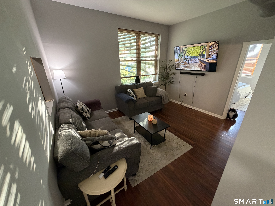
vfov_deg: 85.7
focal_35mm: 14
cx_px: 138
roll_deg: +0.9
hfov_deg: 102.1
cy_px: 103
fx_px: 111
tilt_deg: -21.0
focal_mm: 2.22
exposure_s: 1/60
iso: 400
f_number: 2.2
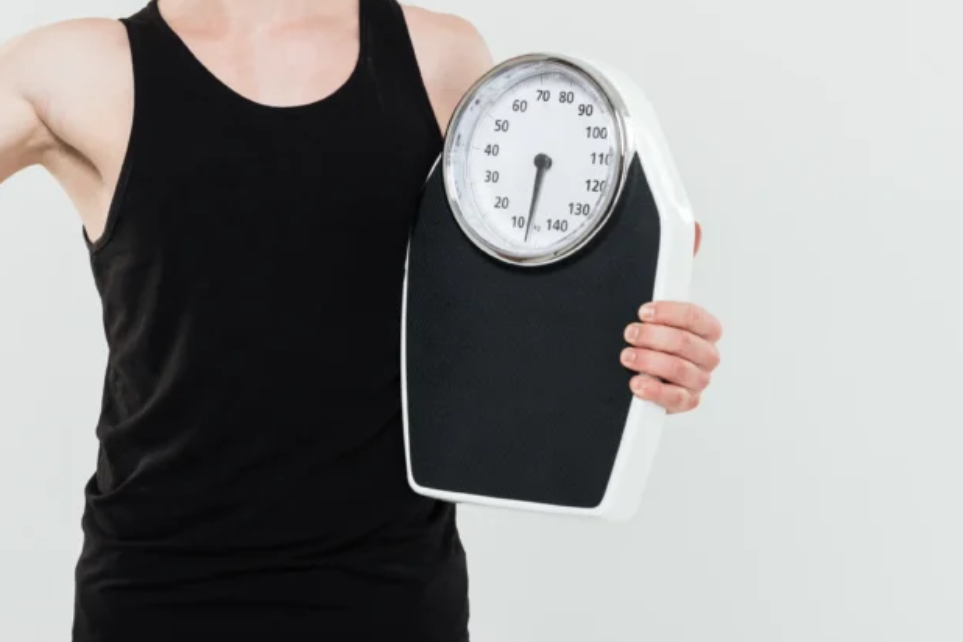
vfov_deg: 11.8
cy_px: 135
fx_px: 3103
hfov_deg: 17.6
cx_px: 271
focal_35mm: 116
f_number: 9
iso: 100
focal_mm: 70
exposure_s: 1/160
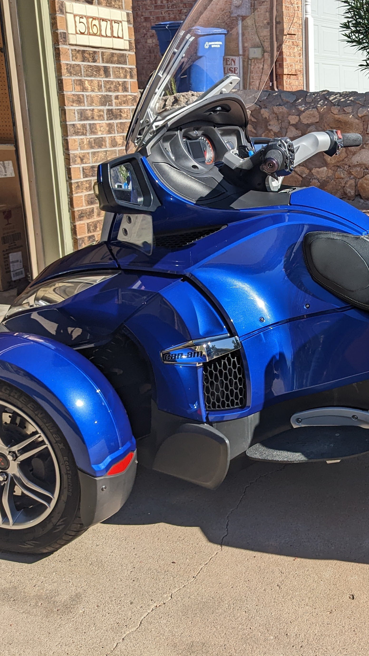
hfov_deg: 26.1
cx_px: 377
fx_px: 748
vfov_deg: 47.3
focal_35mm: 43
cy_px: 297
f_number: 1.73
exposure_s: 1/2933
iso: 51
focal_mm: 4.38
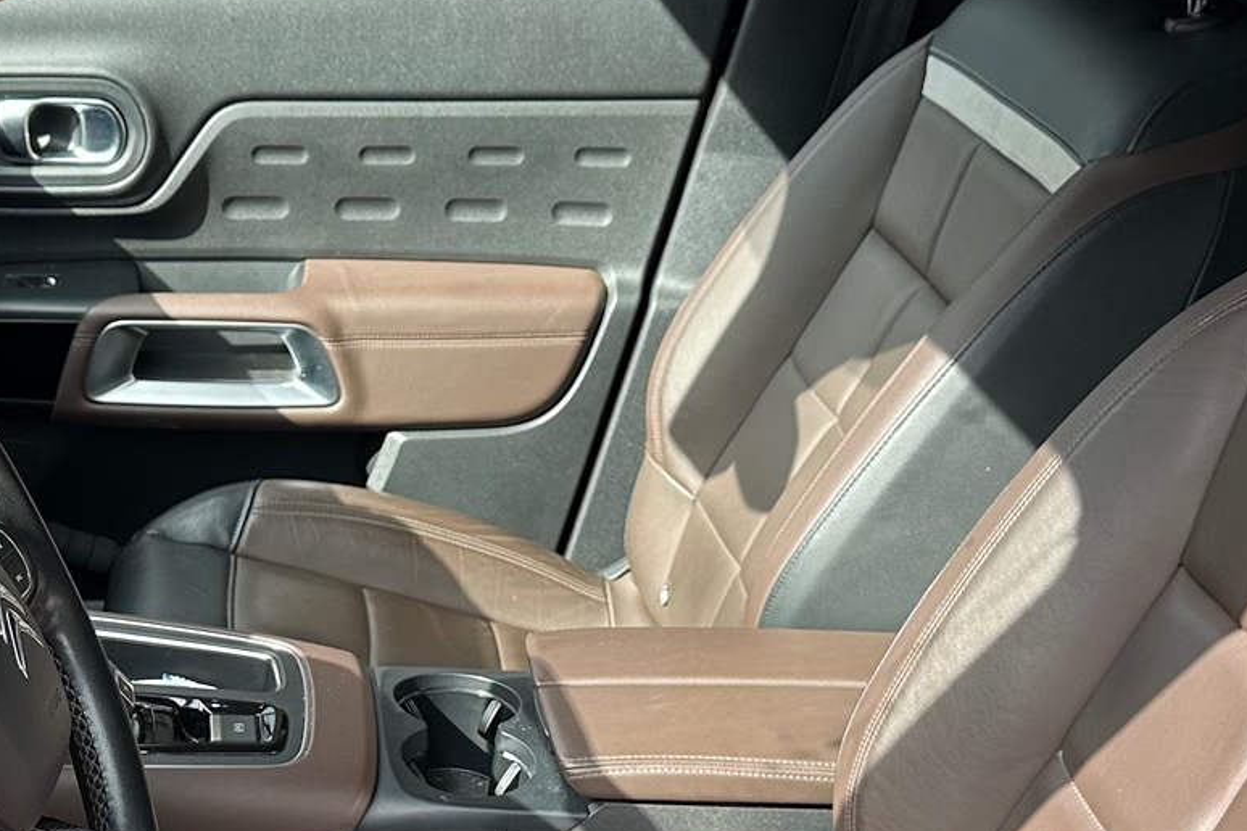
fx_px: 2251
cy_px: 808
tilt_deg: -29.8
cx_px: 482
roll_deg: -7.0
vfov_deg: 20.3
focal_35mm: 65
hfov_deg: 30.9
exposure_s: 1/546
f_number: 1.78
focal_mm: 6.86
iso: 80
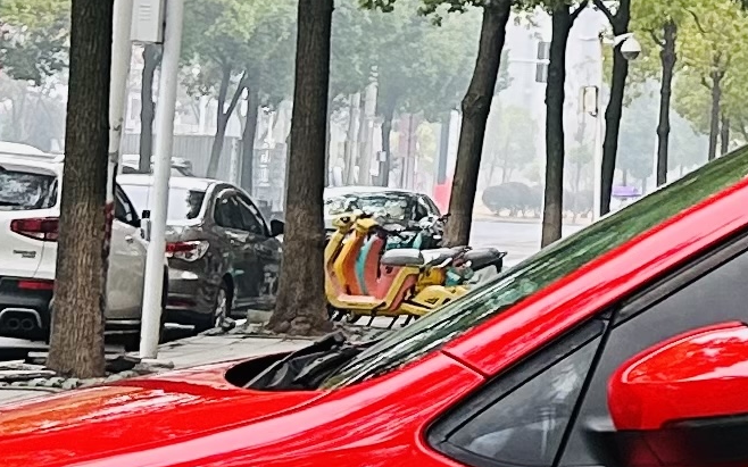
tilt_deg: +6.8
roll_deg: -2.1
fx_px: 3445
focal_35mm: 169
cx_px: 1205
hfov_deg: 11.7
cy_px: -114
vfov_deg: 7.7
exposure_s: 1/121
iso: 125
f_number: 1.5
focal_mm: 5.7
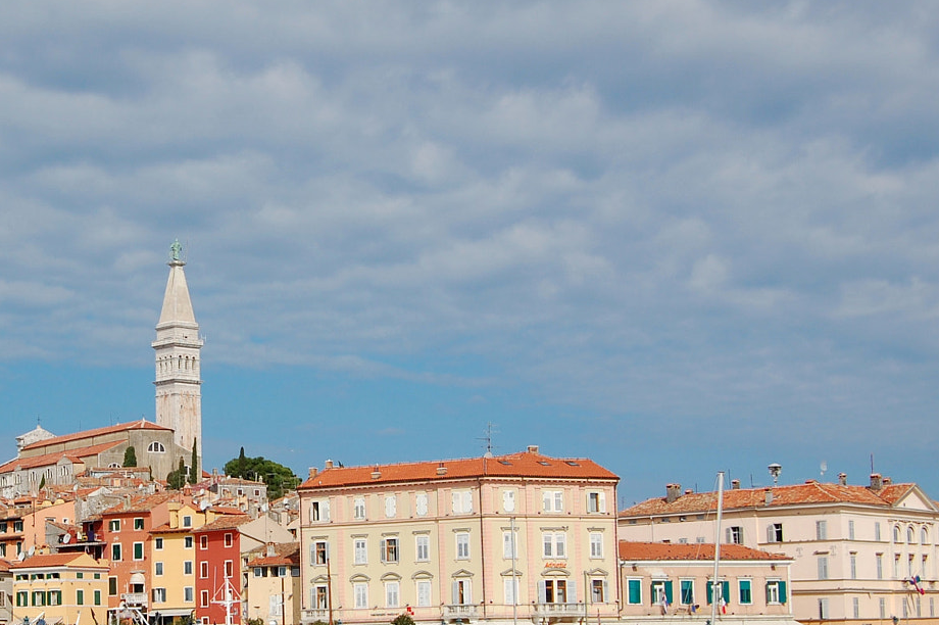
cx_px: 187
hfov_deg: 24.7
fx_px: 2108
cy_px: 407
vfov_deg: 16.8
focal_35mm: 81
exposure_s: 1/800
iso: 200
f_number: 8
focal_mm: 31
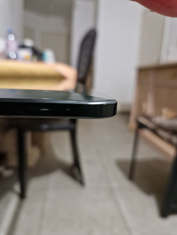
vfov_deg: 73.9
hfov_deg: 58.9
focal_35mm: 23
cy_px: 118
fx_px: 157
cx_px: 88
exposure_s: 1/25
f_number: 1.8
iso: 640
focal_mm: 5.4
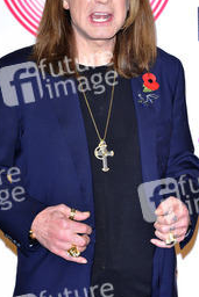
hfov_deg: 6.1
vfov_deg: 9.1
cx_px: 93
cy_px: 137
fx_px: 1880
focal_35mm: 227
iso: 800
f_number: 7.1
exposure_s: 1/250
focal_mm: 145
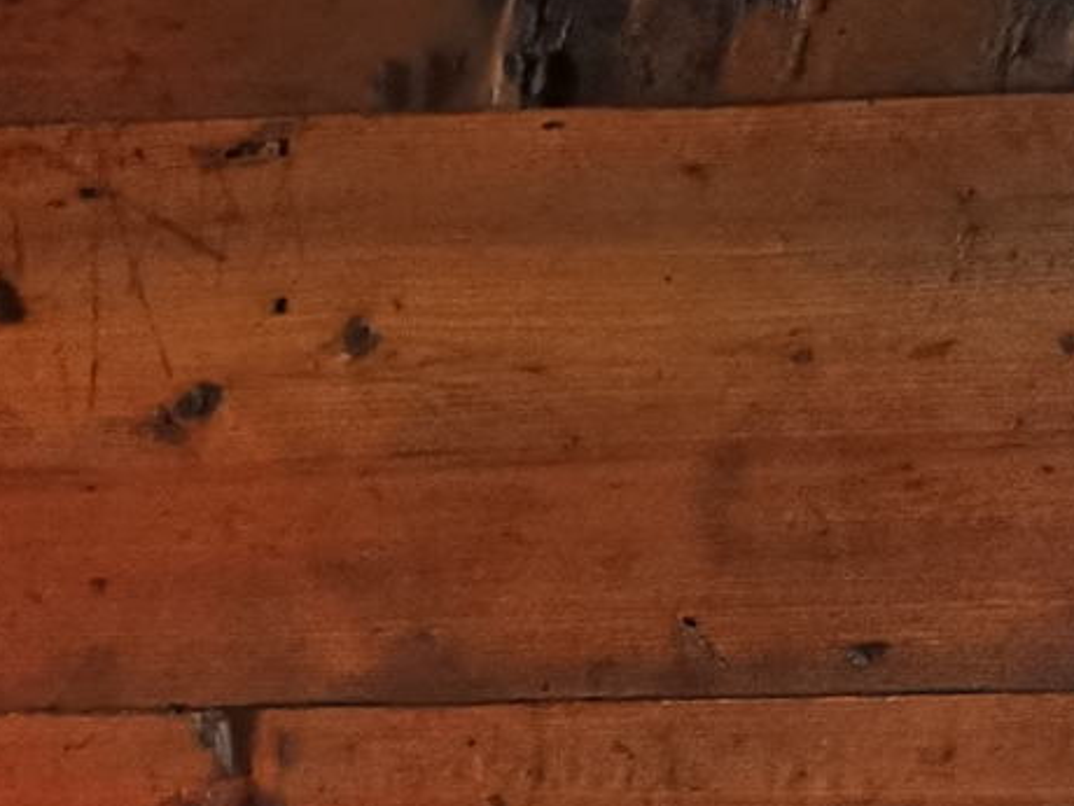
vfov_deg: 14.4
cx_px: -649
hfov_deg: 18.0
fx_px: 2916
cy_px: 1308
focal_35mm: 94
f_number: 1.8
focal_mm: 3.95
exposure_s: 4
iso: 800
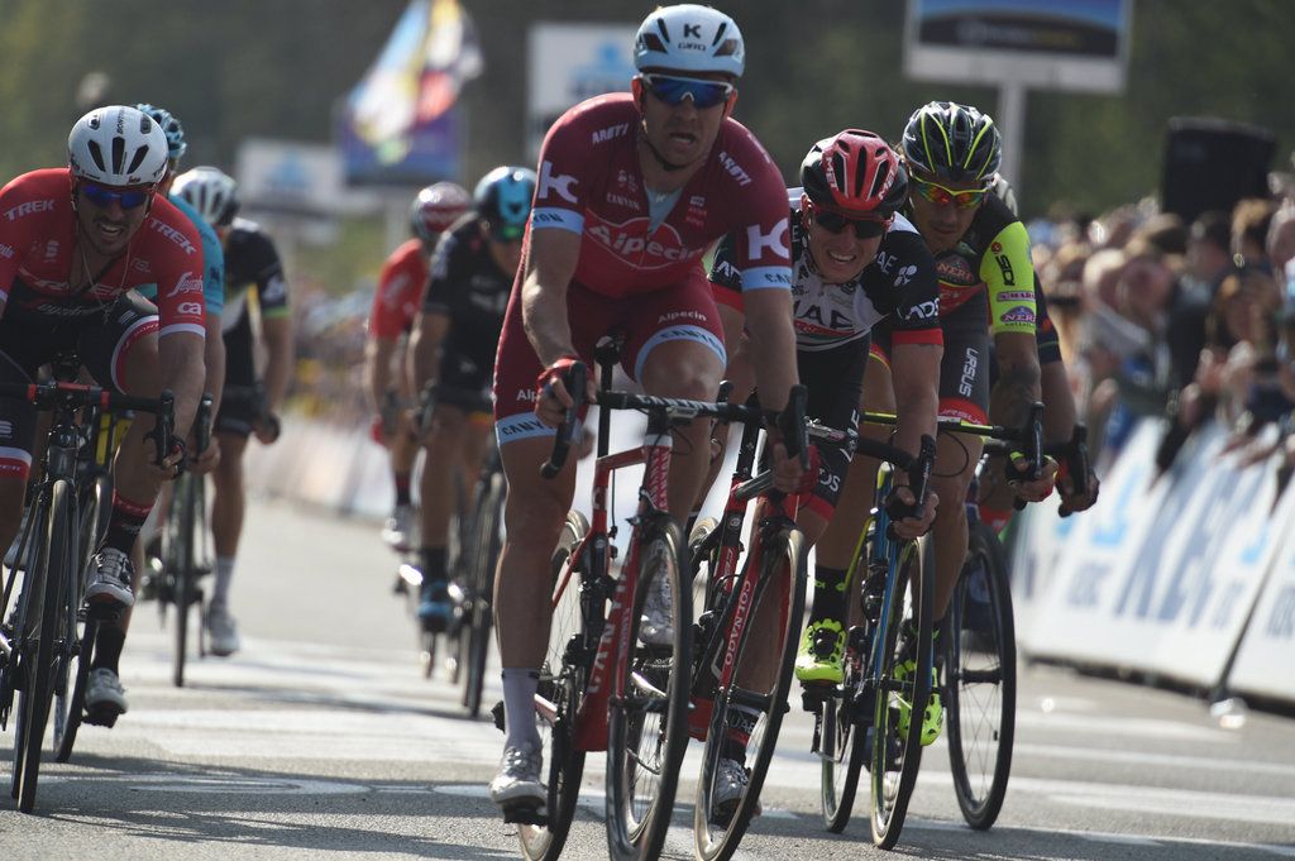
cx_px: 648
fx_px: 14377
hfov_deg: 5.2
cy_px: 430
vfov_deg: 3.4
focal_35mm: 400
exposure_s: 1/2500
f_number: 5.6
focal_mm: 400
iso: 1000
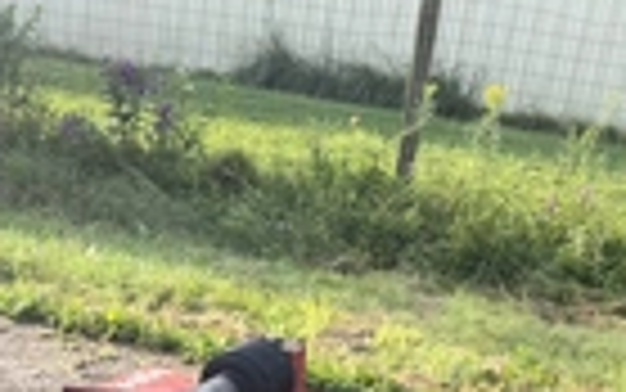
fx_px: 1246
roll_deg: -7.0
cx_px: 171
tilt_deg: -23.9
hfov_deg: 27.9
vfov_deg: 16.4
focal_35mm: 73
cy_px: 572
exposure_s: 1/459
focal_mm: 6.76
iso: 80
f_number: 1.78
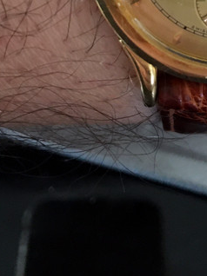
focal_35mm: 73
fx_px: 583
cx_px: 220
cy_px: -69
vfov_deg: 23.9
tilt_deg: -65.8
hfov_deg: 19.4
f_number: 2.2
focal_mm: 4.15
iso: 200
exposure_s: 1/25
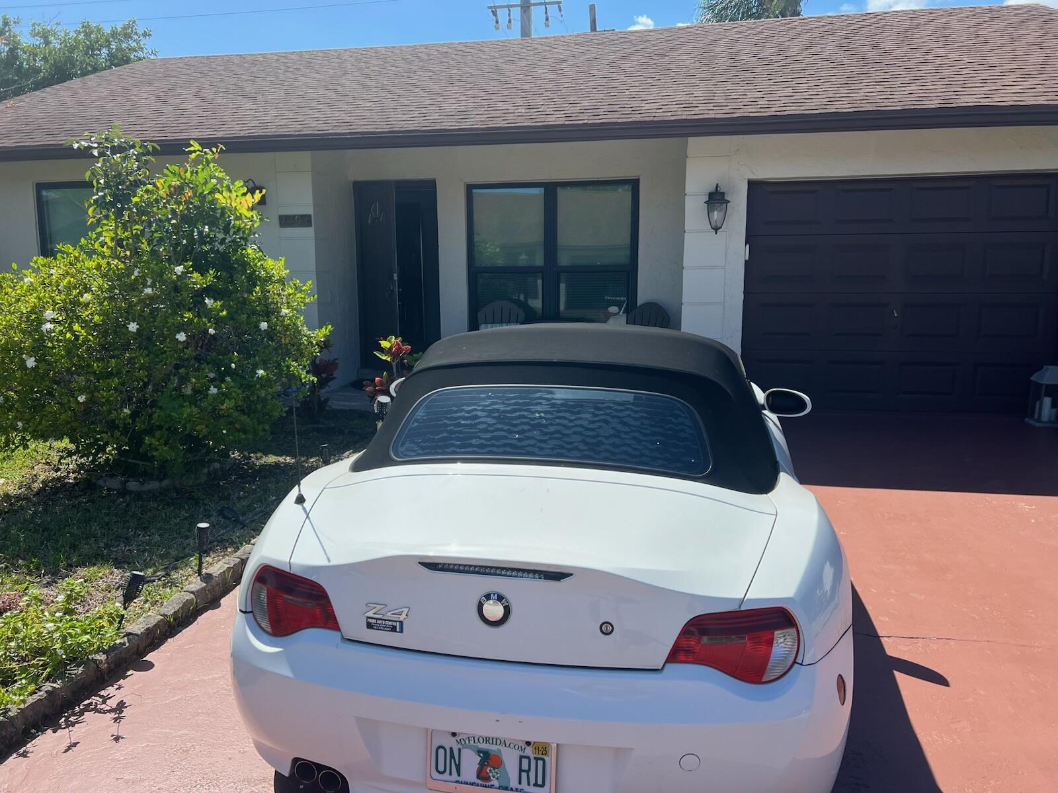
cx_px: 529
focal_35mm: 26
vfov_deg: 53.1
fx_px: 795
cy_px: 396
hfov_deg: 67.3
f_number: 1.5
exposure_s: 1/3077
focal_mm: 5.7
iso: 50
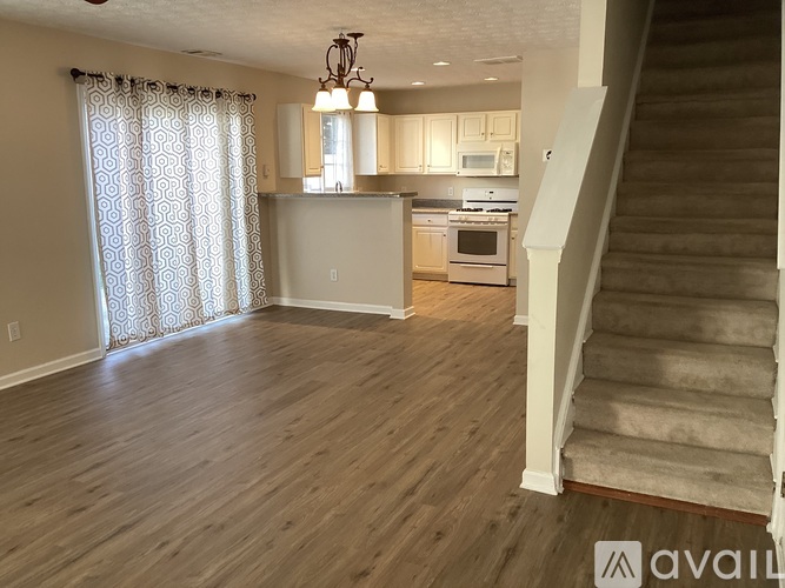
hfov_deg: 58.4
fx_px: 703
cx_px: 392
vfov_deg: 45.4
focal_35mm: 31
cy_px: 294
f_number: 2.4
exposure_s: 1/60
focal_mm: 3.3
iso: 80
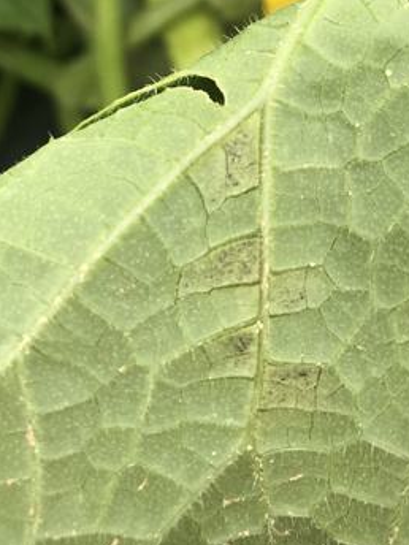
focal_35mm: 57
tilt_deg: -77.2
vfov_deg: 32.0
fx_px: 898
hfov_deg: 25.6
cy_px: 44
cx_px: 235
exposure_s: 1/281
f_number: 1.8
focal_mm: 3.99
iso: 20
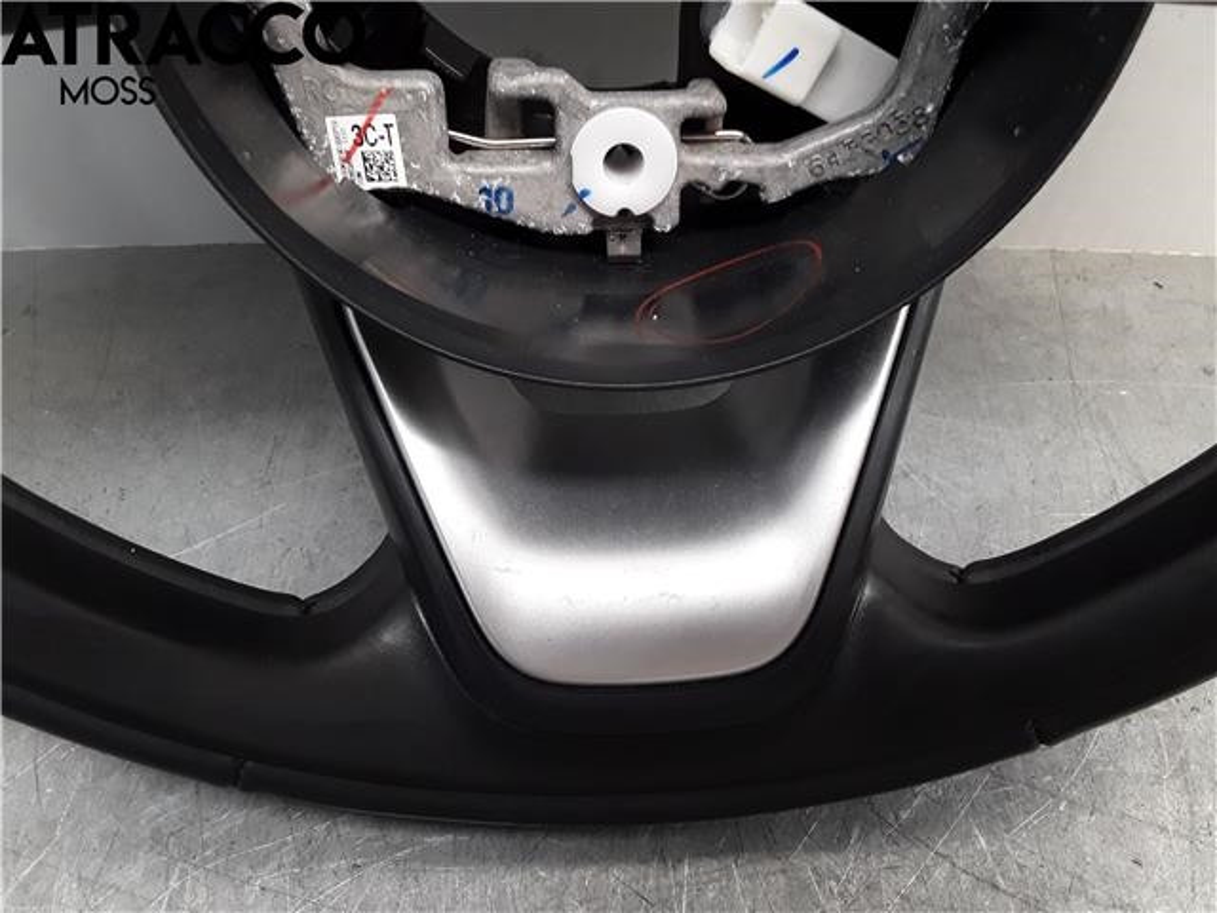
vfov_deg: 49.7
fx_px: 984
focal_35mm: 28
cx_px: 608
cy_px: 456
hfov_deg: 63.4
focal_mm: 2.91
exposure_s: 1/50
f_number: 1.9
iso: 64
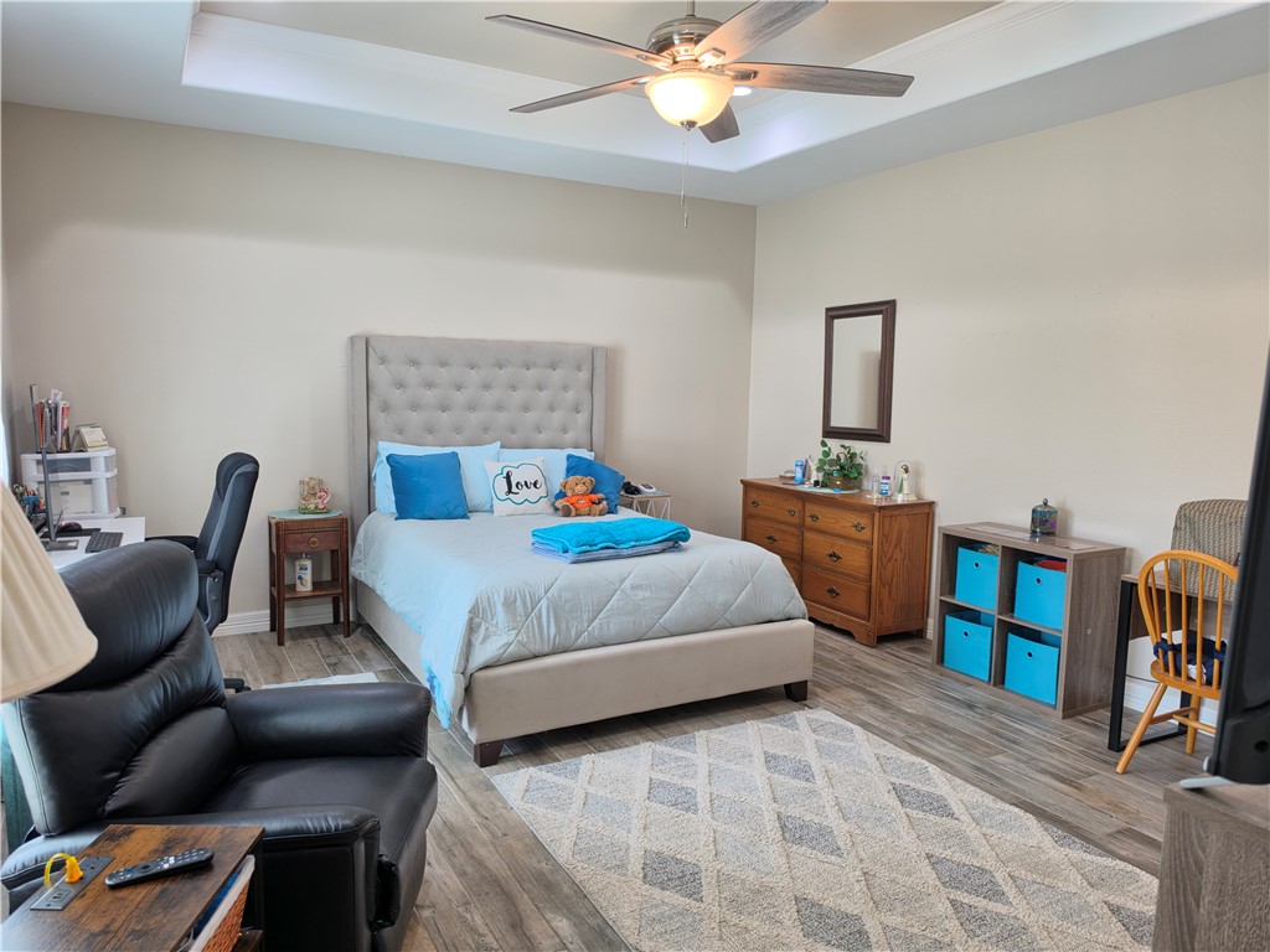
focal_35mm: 23
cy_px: 476
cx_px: 635
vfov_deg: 58.9
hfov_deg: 73.9
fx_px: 844
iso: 80
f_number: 1.4
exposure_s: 1/120
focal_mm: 6.5
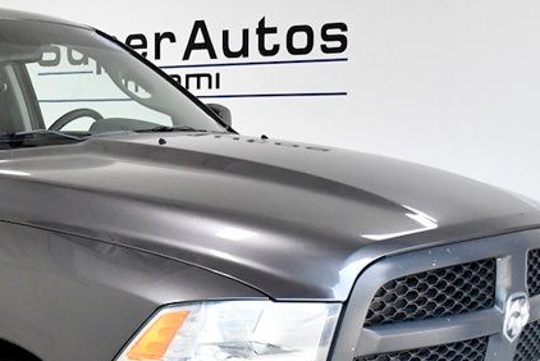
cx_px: 8
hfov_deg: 24.3
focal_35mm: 80
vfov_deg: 16.9
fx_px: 1201
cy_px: 295
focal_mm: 22
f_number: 4
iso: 2500
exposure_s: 1/1000
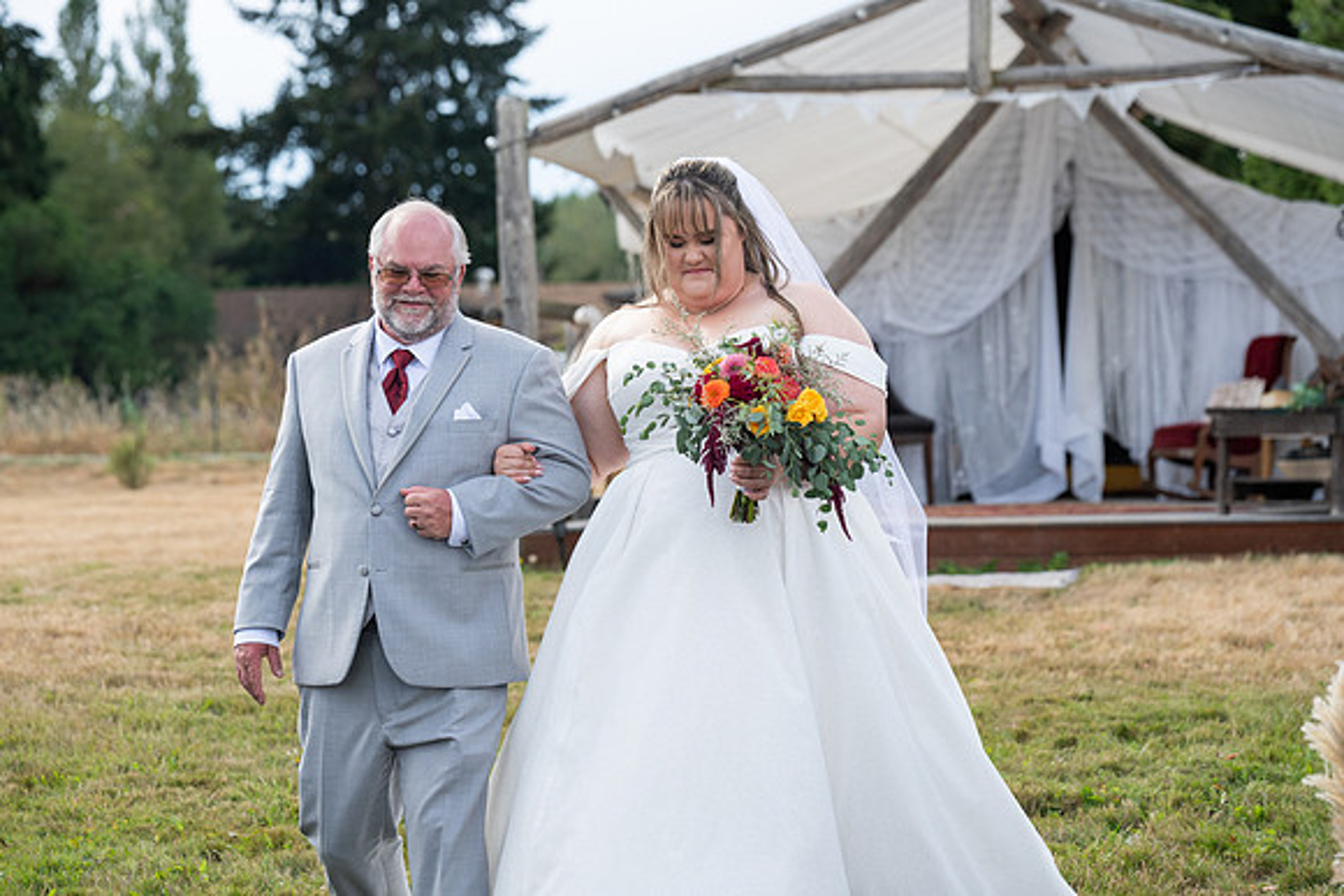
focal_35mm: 103
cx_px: 672
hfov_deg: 19.8
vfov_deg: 13.3
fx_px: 3846
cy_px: 448
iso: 400
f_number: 4.5
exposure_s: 1/1000
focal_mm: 103
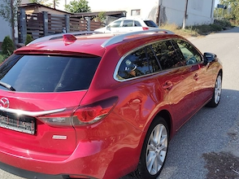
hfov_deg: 49.0
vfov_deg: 37.6
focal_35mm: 38
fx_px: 262
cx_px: 118
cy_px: 105
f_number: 1.8
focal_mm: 4.22
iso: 50
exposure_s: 1/405
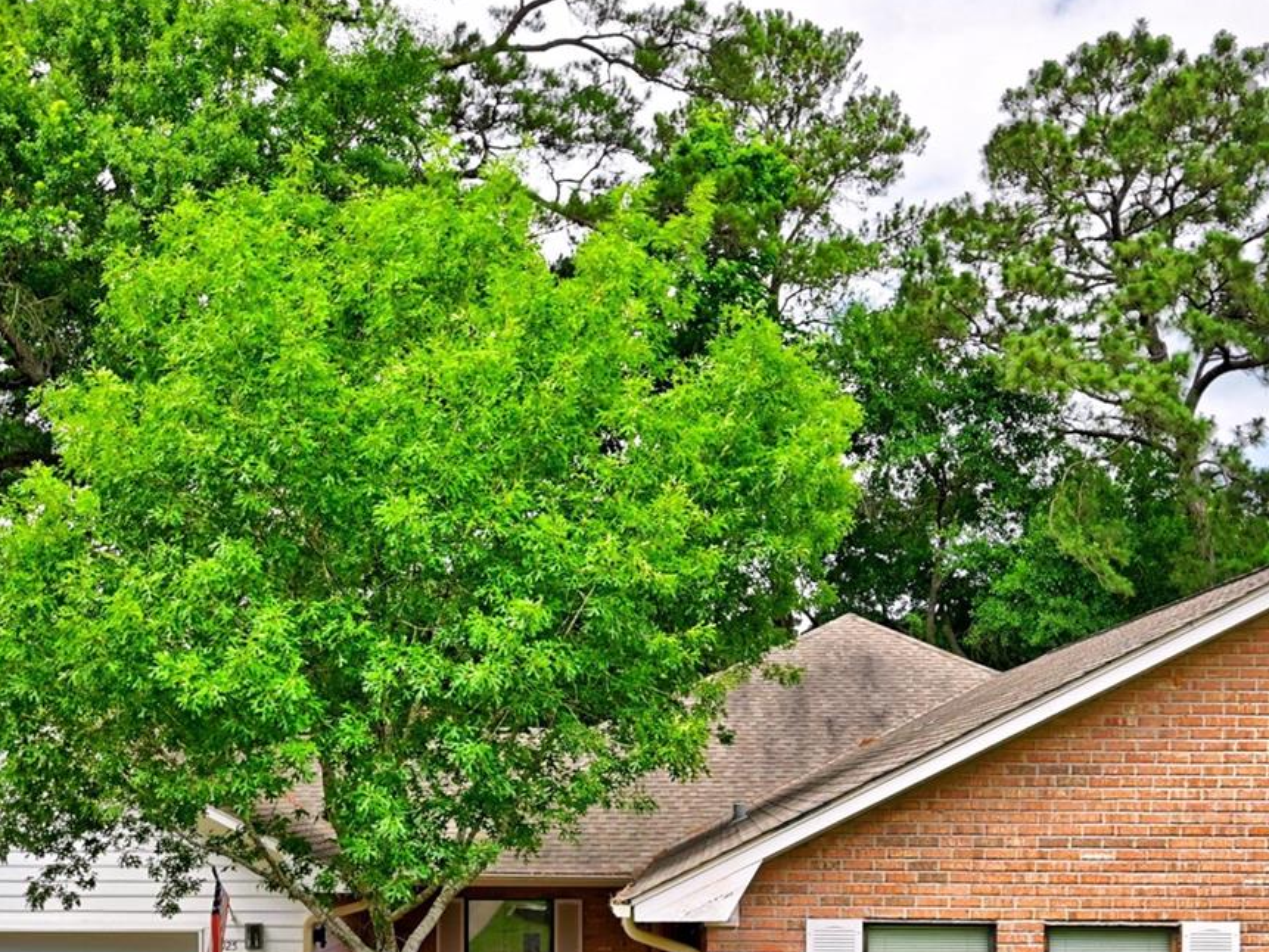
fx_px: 1760
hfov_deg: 39.7
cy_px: 799
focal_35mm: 48
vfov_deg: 29.4
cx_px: 634
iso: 400
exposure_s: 1/500
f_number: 8
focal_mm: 21
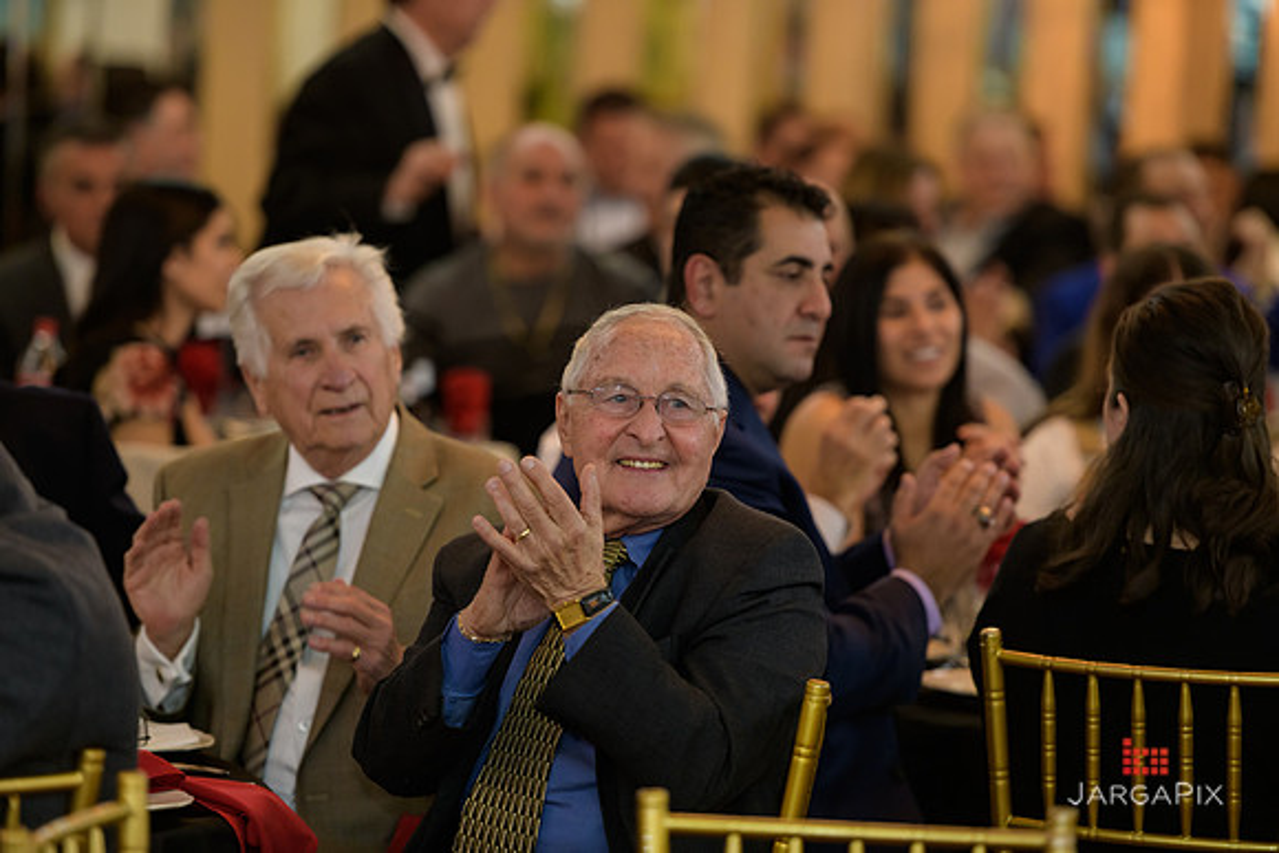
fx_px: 6219
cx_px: 640
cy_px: 426
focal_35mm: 175
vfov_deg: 7.9
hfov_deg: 11.7
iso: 1000
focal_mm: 175
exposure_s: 1/125
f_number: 3.2
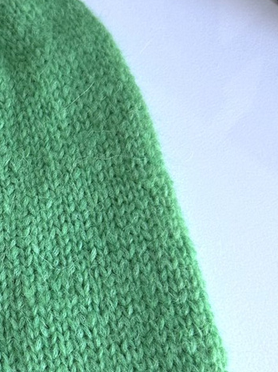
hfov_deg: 21.9
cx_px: -53
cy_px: 249
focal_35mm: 62
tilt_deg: -69.6
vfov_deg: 31.0
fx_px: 665
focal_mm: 6.86
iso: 125
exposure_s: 1/121
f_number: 1.78
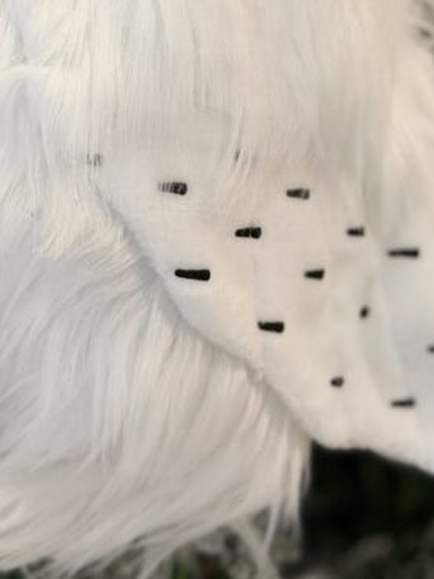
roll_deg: -0.9
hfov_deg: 11.0
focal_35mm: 134
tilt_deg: -19.0
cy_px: -8
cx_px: 87
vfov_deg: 14.5
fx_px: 2241
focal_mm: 6.76
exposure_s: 1/60
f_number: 1.78
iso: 50
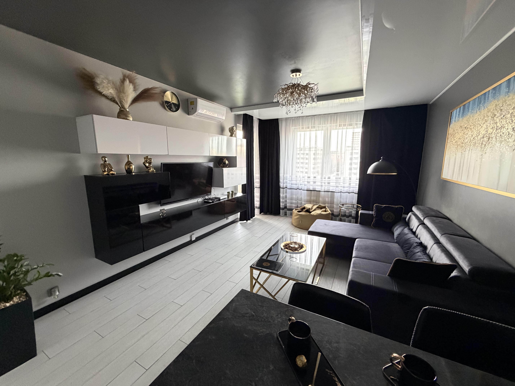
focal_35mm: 14
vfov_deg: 85.7
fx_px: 208
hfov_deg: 102.1
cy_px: 193
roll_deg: +0.0
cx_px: 258
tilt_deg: -10.1
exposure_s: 1/60
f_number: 2.2
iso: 500
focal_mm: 2.22
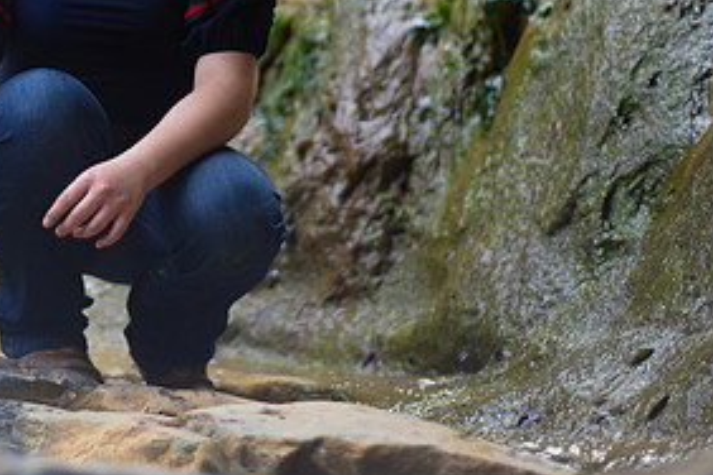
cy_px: -9
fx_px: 2040
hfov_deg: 19.5
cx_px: 88
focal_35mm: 103
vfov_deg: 13.1
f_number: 1.8
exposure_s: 1/2000
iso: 400
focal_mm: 50
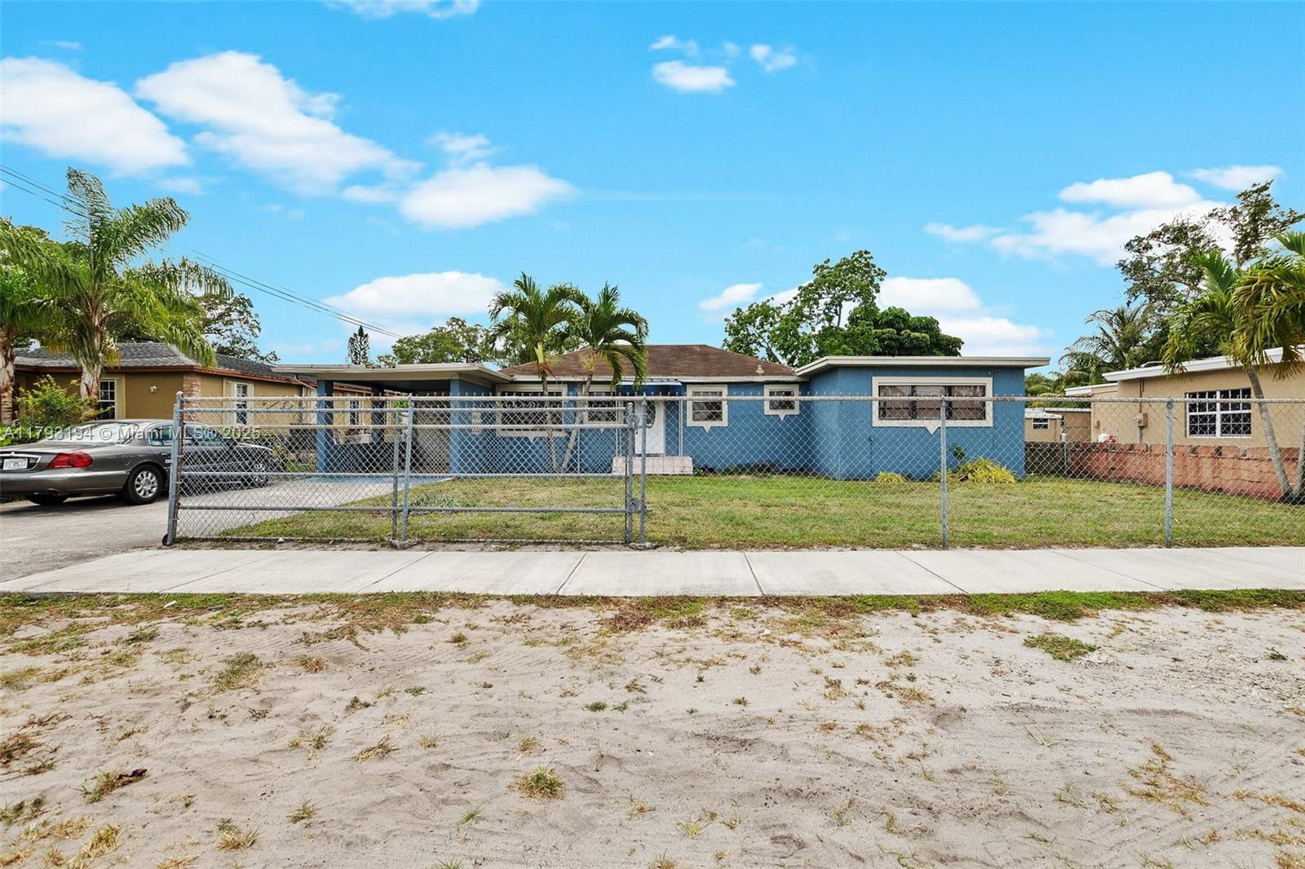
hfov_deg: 100.4
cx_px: 652
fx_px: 544
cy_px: 434
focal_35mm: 15
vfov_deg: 77.3
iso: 200
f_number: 8
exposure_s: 1/400
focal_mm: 10
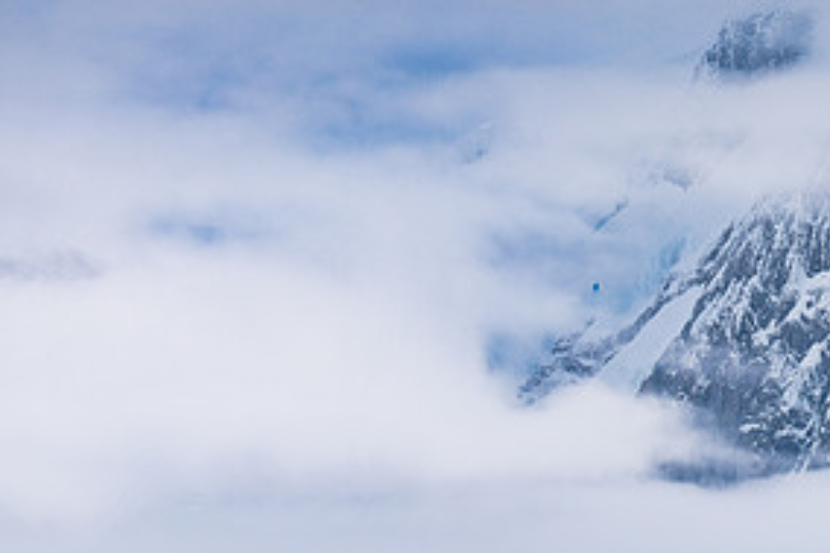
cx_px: 614
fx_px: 8295
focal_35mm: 360
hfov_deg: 5.7
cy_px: 332
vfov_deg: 3.8
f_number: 4.5
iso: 100
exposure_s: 1/500
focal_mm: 176
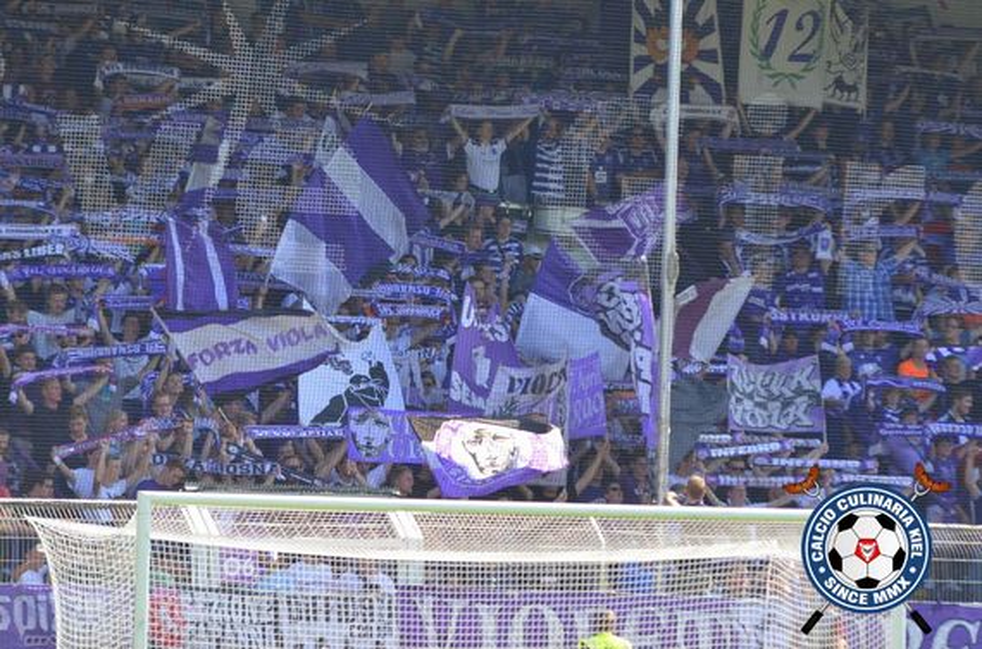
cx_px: 491
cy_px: 324
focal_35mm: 300
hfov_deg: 6.9
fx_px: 8163
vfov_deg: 4.6
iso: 400
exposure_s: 1/1250
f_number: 4.5
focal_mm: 200
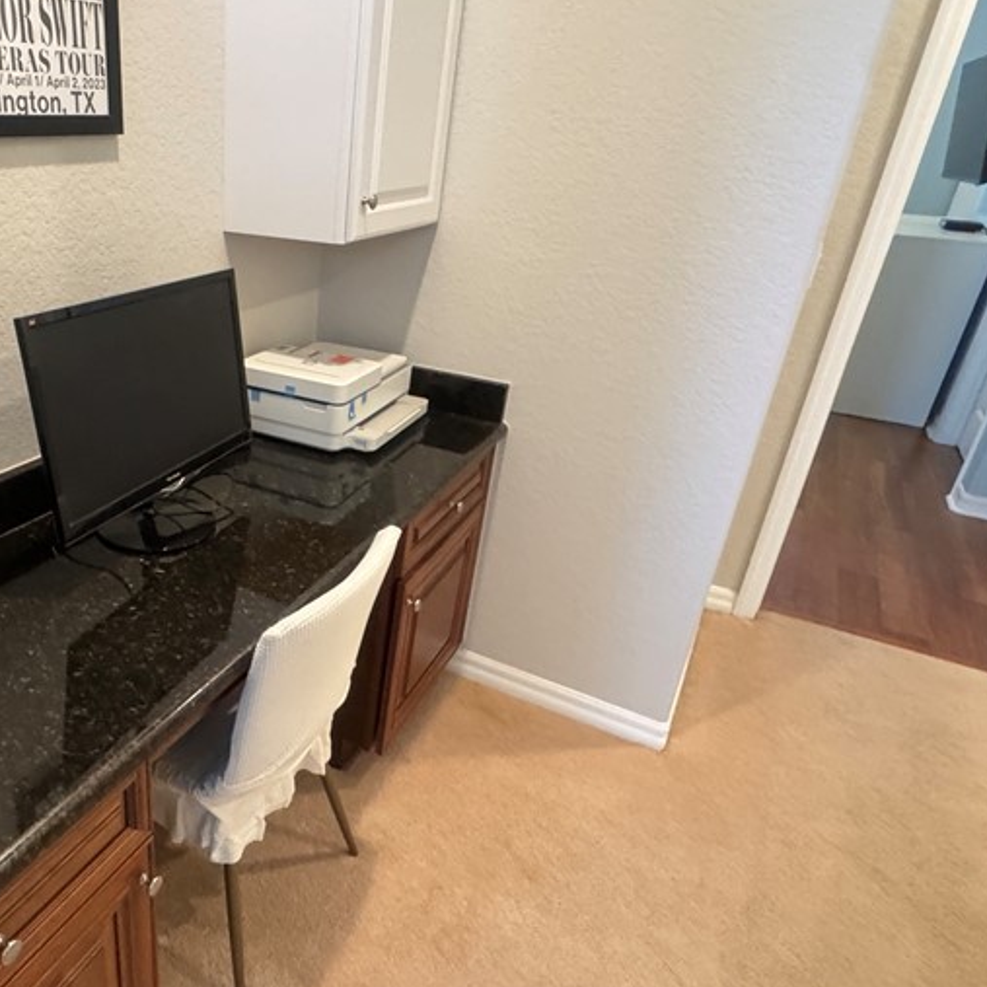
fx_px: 806
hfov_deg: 59.6
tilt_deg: -25.6
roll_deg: -1.9
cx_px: 249
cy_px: 506
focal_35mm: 25
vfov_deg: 62.9
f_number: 2.2
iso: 1250
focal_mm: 2.22
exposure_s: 1/40
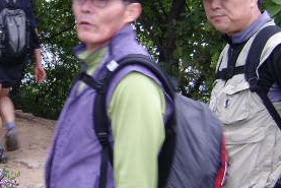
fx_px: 656
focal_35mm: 84
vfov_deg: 16.3
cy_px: 79
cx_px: 63
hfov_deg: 23.9
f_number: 2.8
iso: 100
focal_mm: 5.95
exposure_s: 1/30
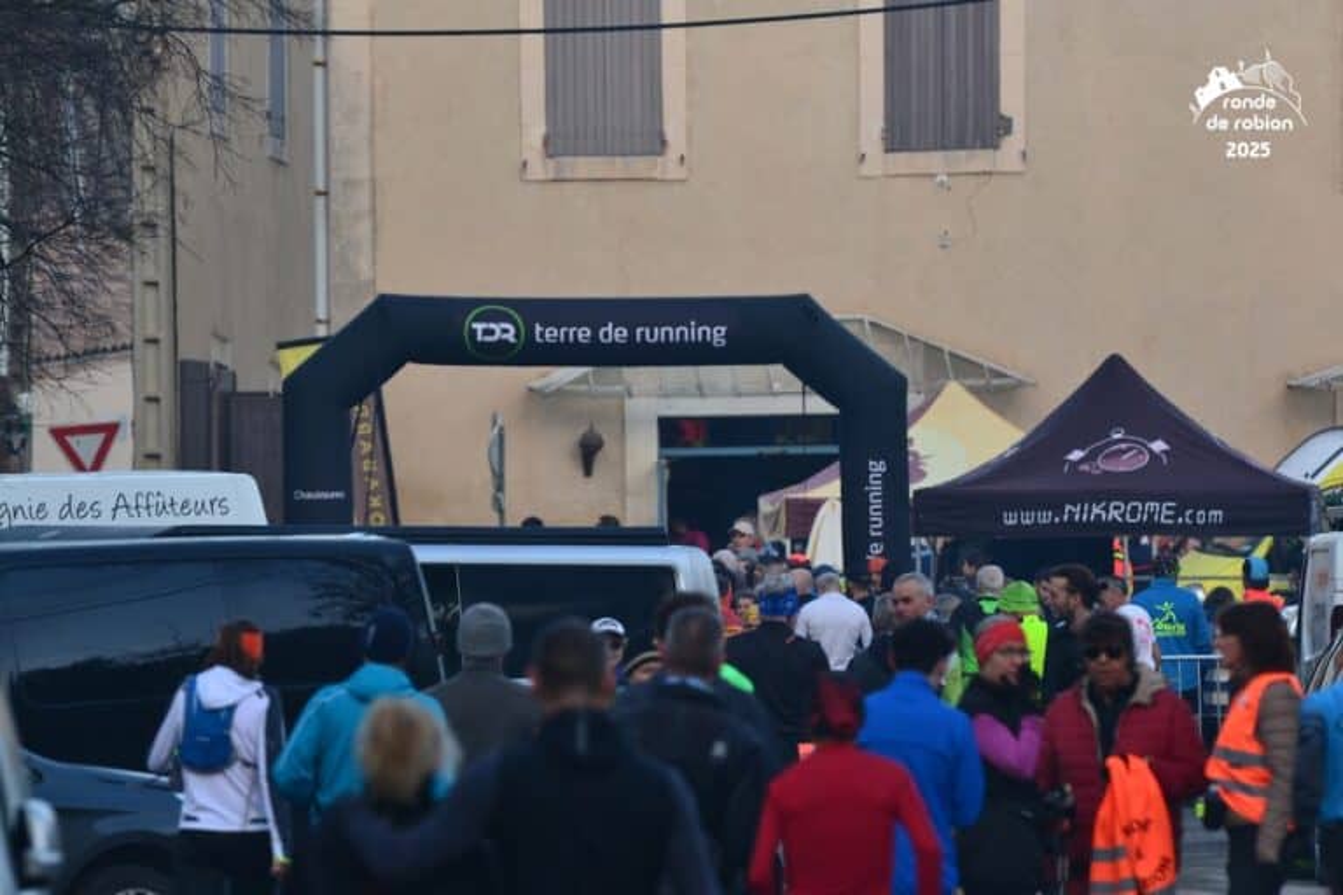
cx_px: 672
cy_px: 448
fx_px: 25739
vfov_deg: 2.0
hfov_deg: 3.0
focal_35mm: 690
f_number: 9
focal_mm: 460
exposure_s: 1/160
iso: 400
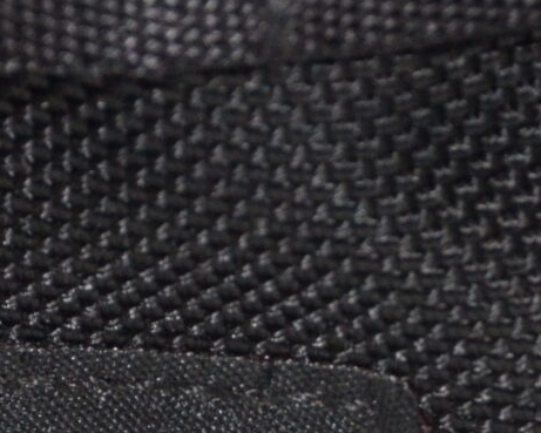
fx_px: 19372
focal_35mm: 1210
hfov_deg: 1.6
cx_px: 90
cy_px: 640
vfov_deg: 1.3
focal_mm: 155
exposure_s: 1/160
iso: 1600
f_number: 6.3
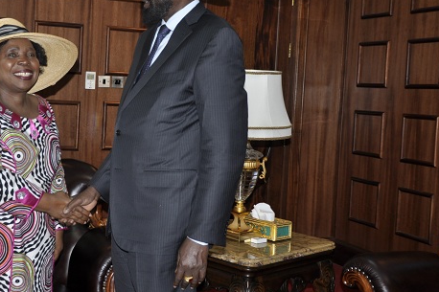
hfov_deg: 33.7
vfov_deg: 22.9
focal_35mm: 59
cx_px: 160
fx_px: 719
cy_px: 117
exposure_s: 1/30
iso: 200
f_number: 4
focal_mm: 28
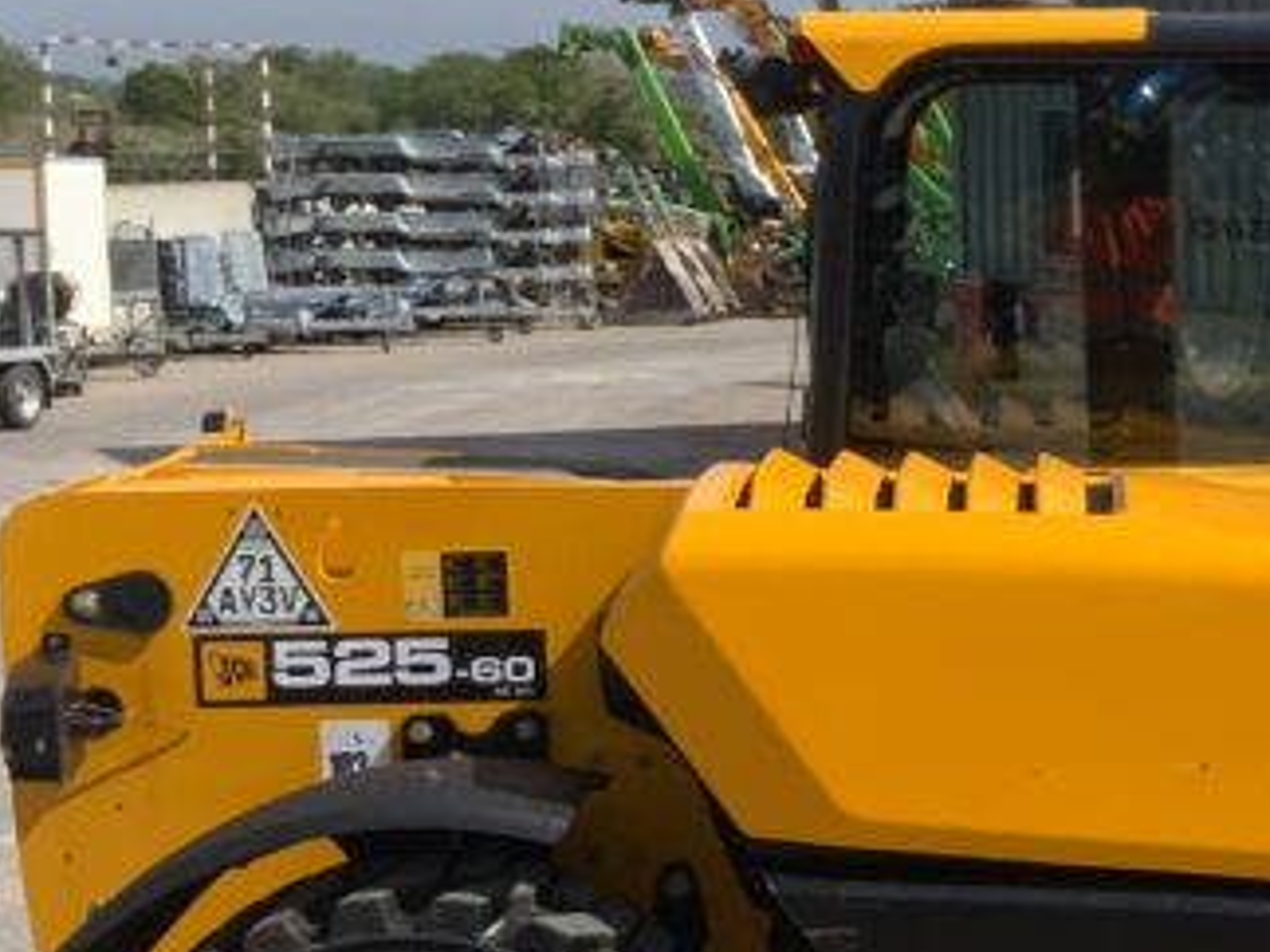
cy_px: 511
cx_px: 1663
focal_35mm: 92
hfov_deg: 19.6
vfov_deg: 16.1
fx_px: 3374
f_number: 1.8
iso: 16
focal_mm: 3
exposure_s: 1/1848
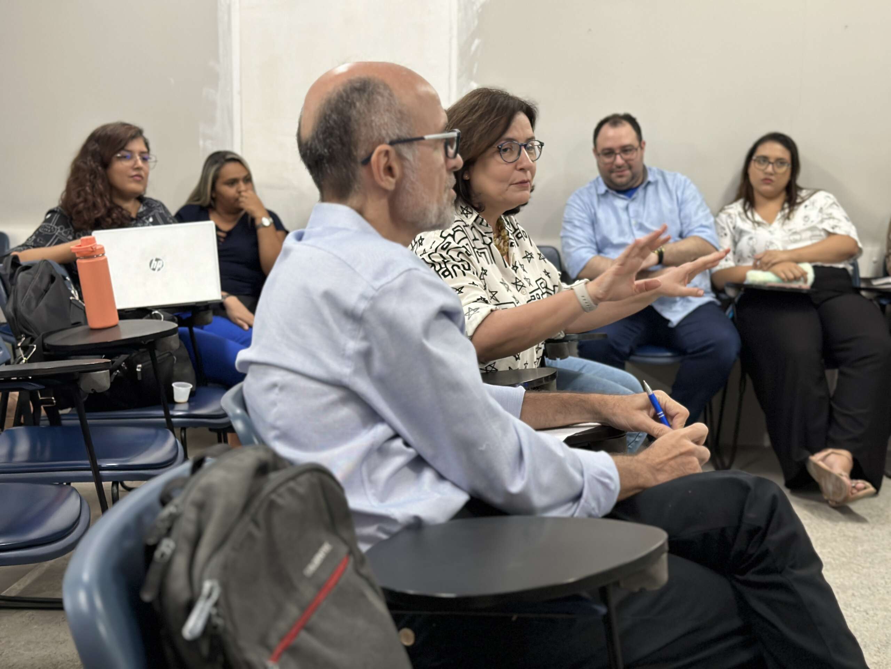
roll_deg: -0.9
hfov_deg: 39.7
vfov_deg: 30.3
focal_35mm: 48
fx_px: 1235
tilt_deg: -7.6
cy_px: 334
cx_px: 446
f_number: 1.78
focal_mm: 6.86
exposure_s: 1/40
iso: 250
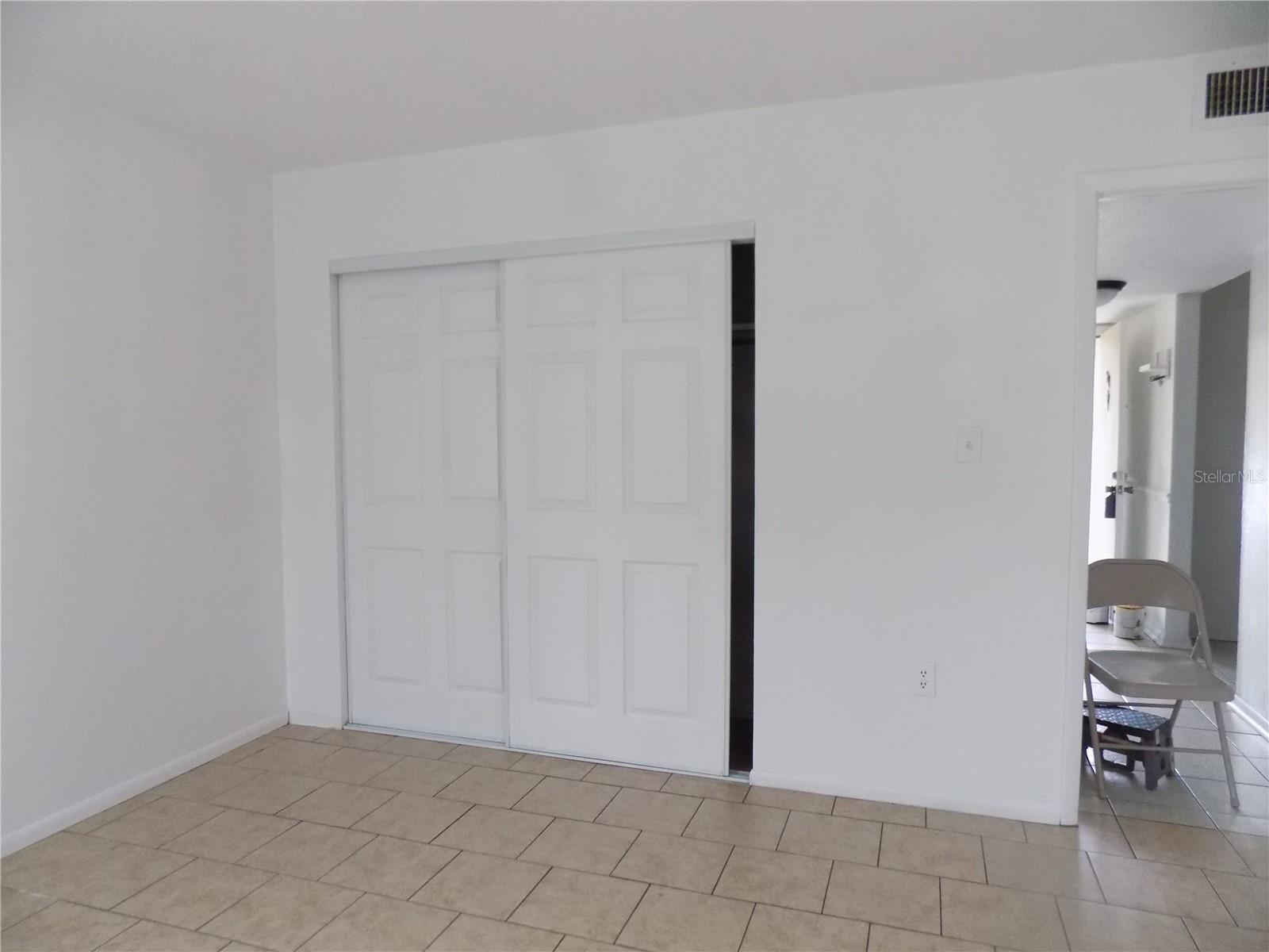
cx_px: 634
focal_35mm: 23
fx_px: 843
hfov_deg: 73.9
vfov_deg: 58.9
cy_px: 476
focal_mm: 4
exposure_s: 1/30
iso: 320
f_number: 3.1
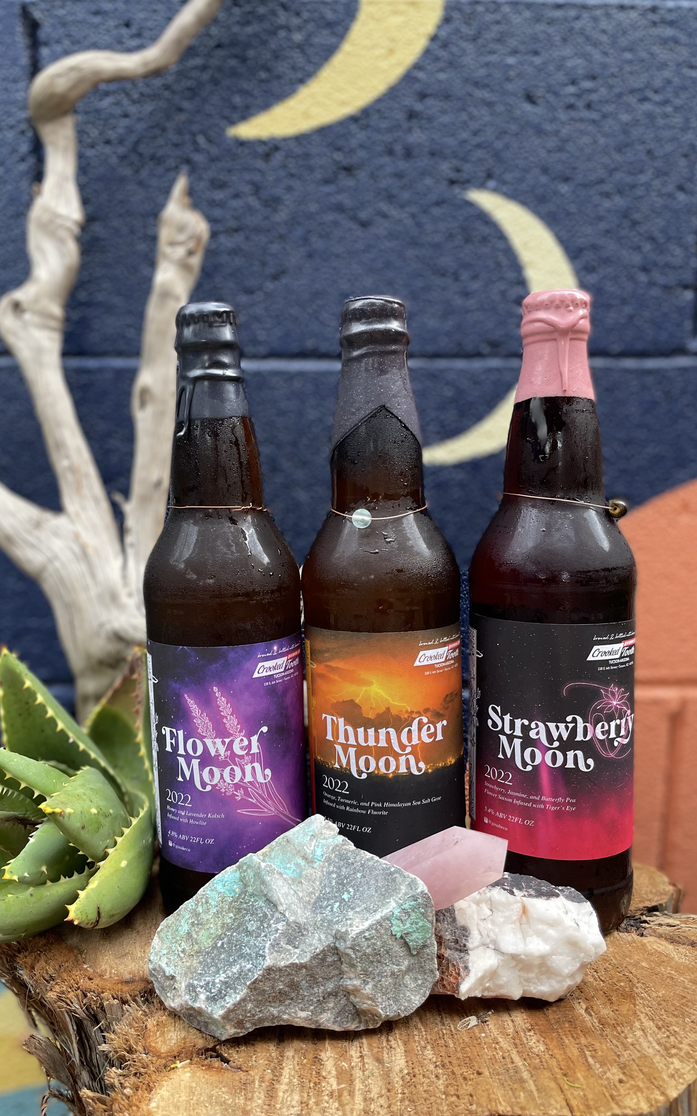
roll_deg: -0.2
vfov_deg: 66.5
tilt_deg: -9.2
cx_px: 283
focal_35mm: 28
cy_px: 554
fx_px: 851
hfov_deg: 44.3
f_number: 1.6
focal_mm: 4.2
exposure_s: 1/119
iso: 125
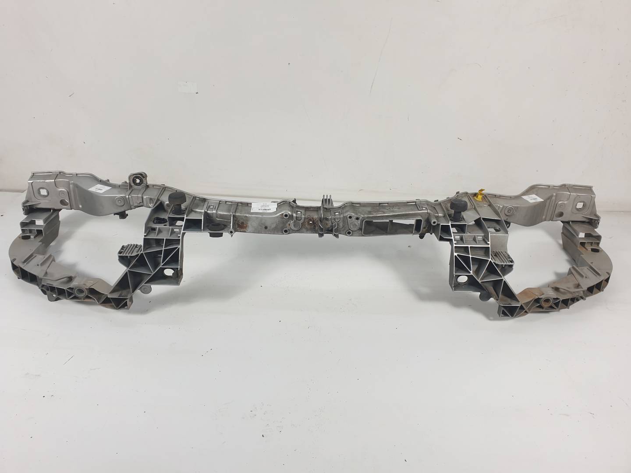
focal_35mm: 26
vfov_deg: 53.1
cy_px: 236
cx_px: 316
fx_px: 474
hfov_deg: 67.3
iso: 64
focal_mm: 4.3
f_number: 2.4
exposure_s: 1/100
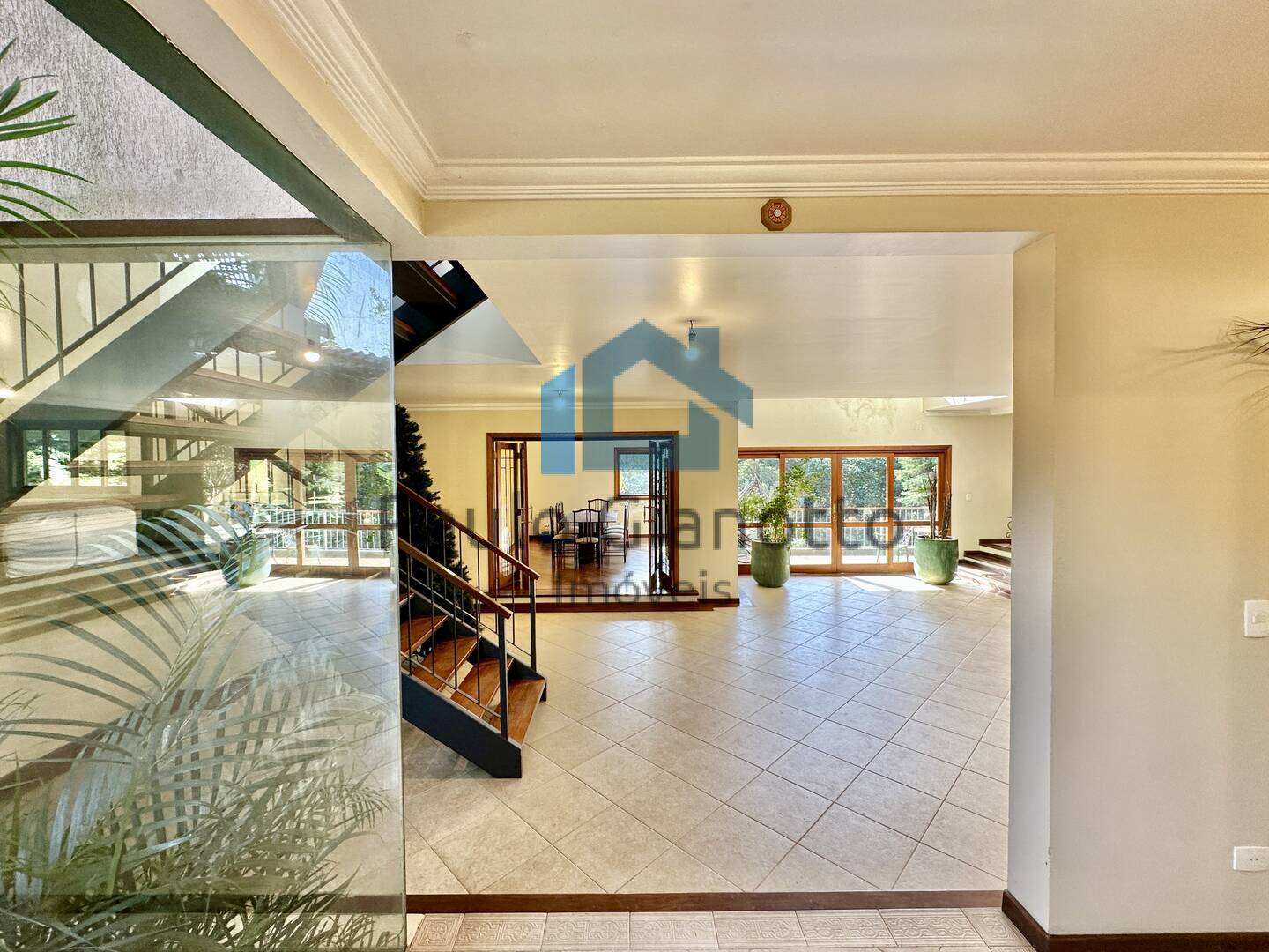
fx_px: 513
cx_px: 634
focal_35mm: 14
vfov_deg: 85.7
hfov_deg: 102.1
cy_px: 476
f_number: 2.2
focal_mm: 2.22
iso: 80
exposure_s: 1/120
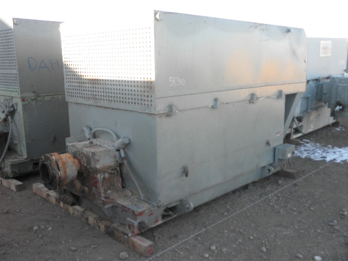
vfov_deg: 40.7
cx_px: 174
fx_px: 352
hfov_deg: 52.6
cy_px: 130
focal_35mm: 35
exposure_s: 1/80
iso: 64
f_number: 3.2
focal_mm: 6.1
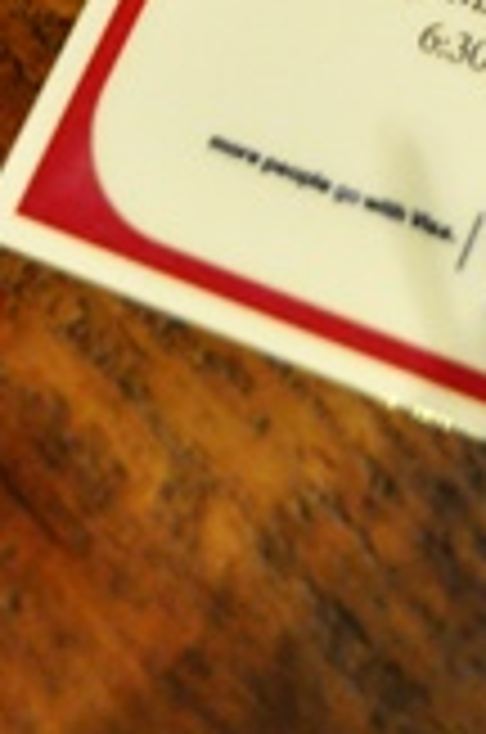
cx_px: 718
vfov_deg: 13.2
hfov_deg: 9.2
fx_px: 2928
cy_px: -493
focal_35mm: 144
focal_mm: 26
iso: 1600
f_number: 4.2
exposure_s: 1/25
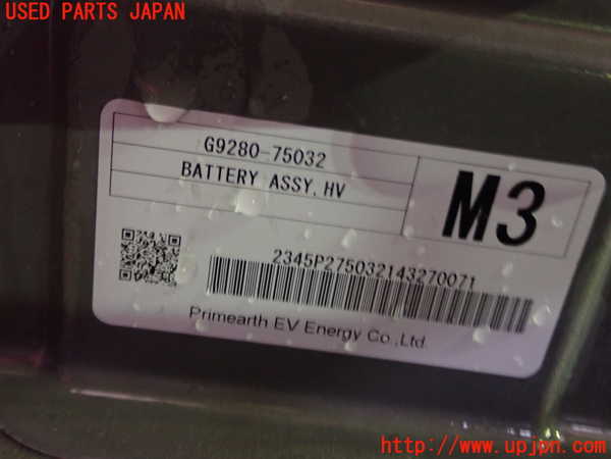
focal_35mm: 44
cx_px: 306
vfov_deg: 32.9
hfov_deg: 42.9
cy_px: 230
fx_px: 777
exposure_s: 1/13
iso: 800
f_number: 2.9
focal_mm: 7.84
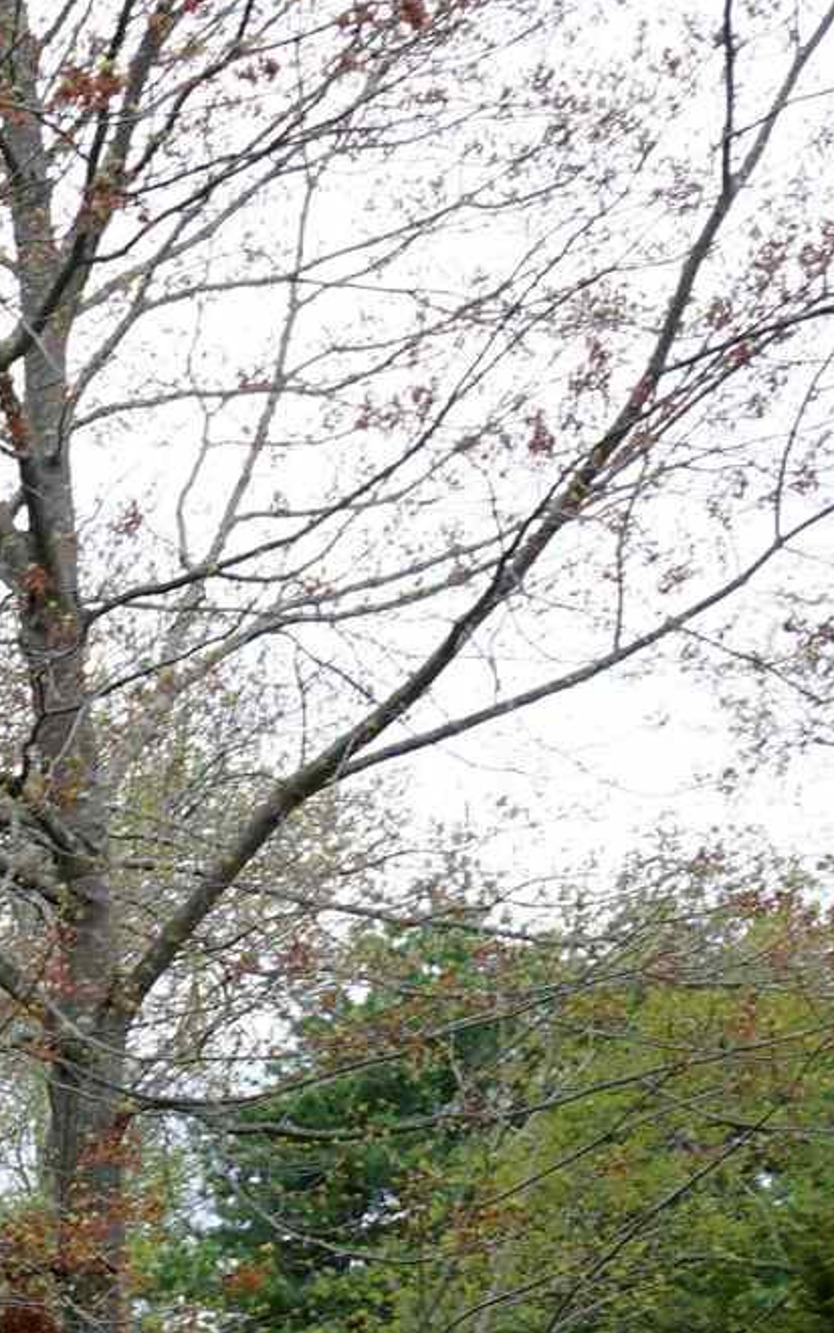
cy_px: 1824
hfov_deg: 7.1
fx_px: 6032
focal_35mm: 166
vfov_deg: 12.2
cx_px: -1636
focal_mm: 35
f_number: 7.1
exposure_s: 1/80
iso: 100
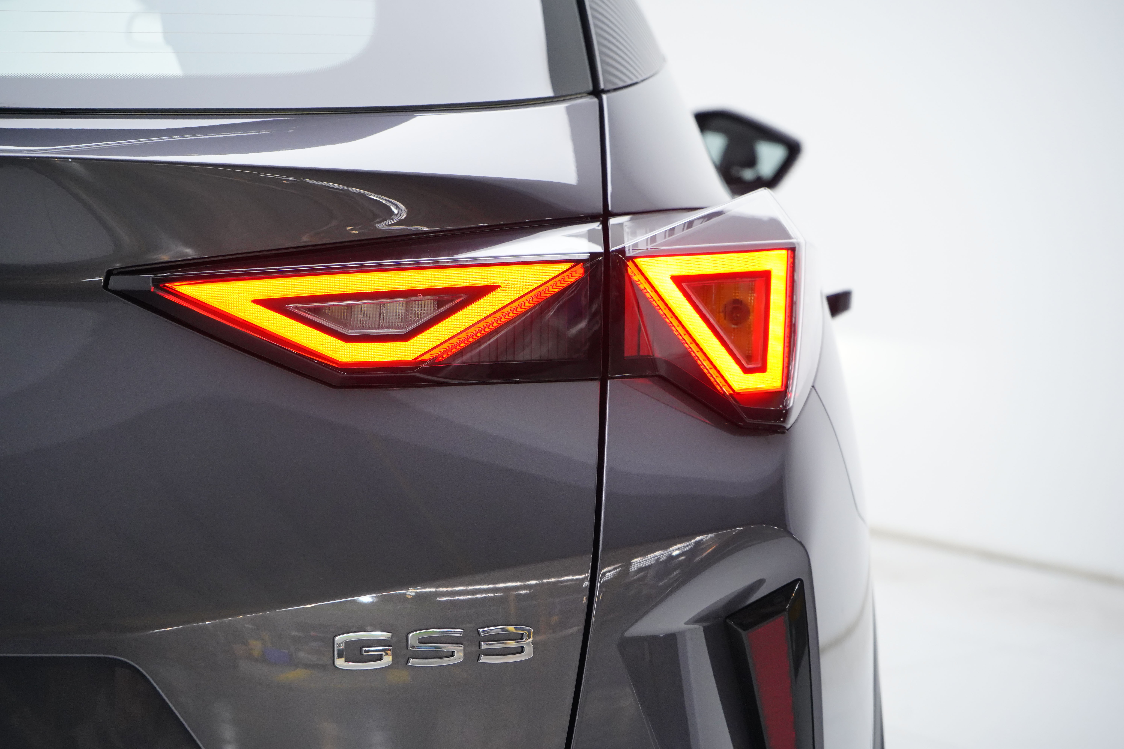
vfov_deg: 19.5
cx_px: 562
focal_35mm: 70
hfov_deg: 28.8
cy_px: 374
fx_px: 2185
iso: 2500
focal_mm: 70
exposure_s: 1/200
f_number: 5.6
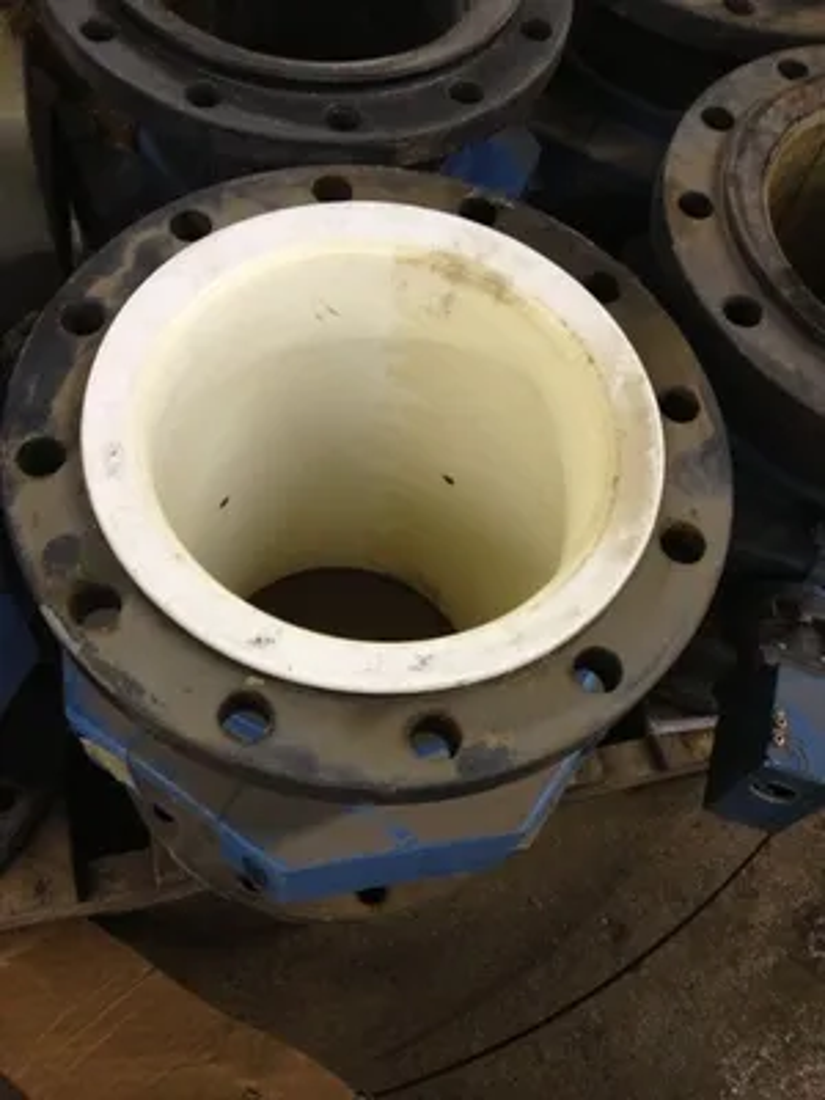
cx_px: 412
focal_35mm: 35
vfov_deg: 52.6
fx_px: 1112
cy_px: 550
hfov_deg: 40.7
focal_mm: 4.28
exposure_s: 1/20
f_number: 2.4
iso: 160
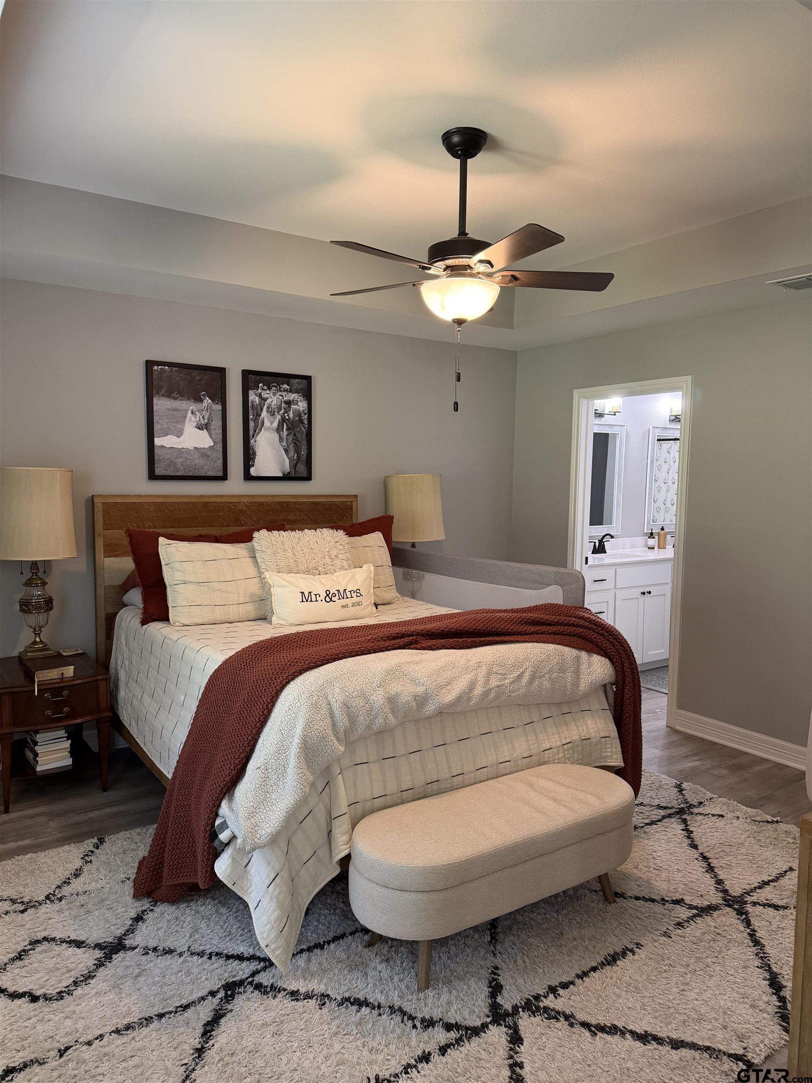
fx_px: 751
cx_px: 406
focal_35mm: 24
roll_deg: -0.9
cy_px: 542
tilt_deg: -5.6
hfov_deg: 56.8
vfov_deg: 71.6
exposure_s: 1/60
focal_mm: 6.76
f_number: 1.78
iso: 250
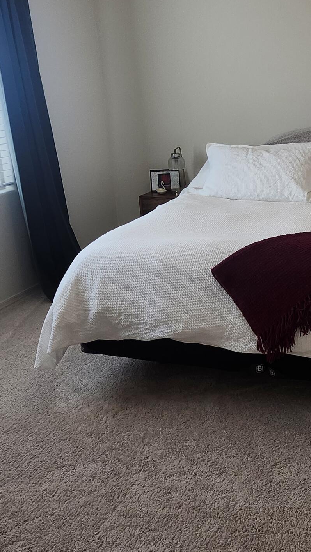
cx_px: 310
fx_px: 440
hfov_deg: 35.3
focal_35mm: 30
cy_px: 216
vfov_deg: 63.6
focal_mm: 1.74
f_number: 2.2
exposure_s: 1/120
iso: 80
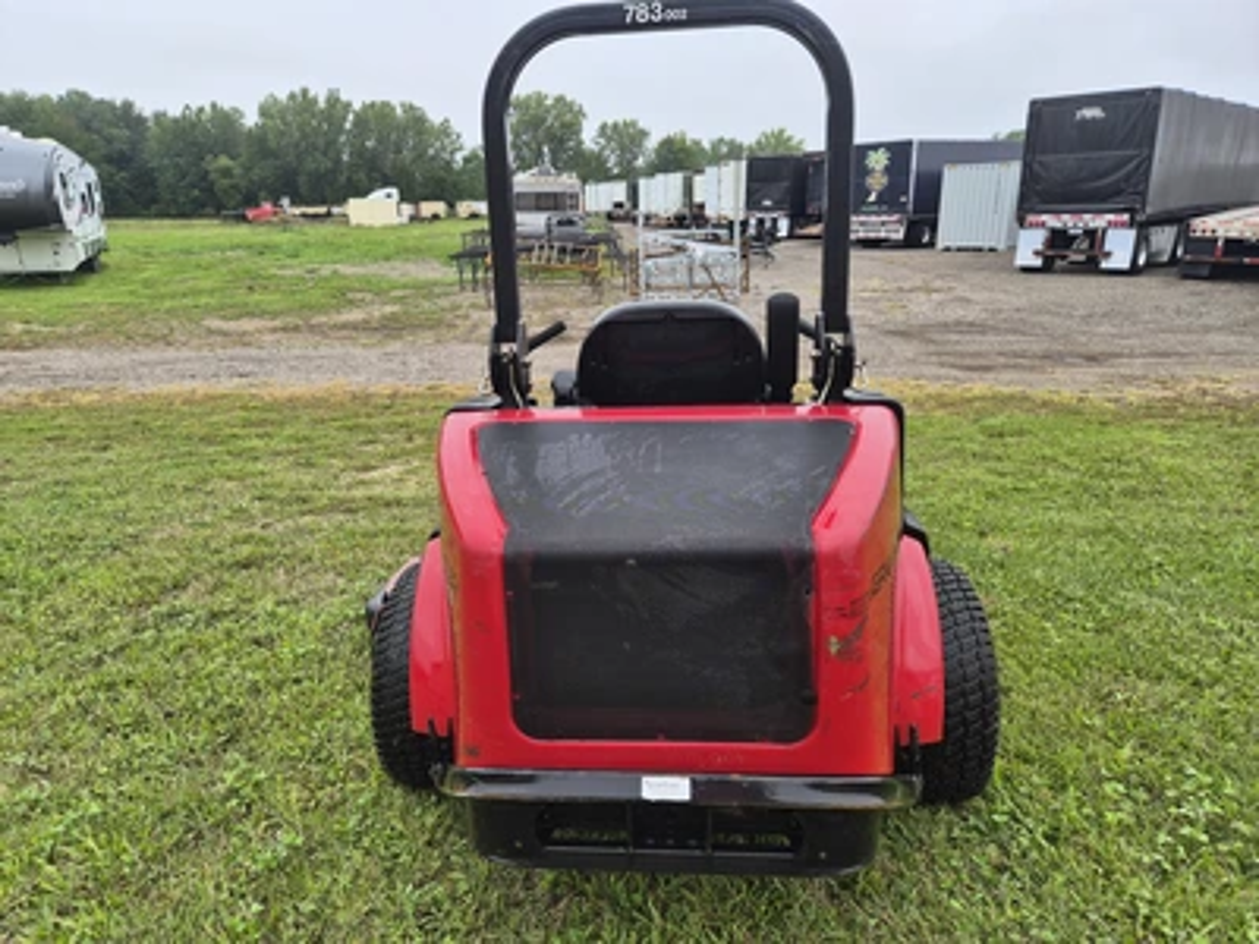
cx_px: 630
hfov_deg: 73.9
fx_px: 837
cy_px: 472
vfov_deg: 58.9
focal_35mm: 23
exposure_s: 1/578
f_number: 1.8
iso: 80
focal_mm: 5.4
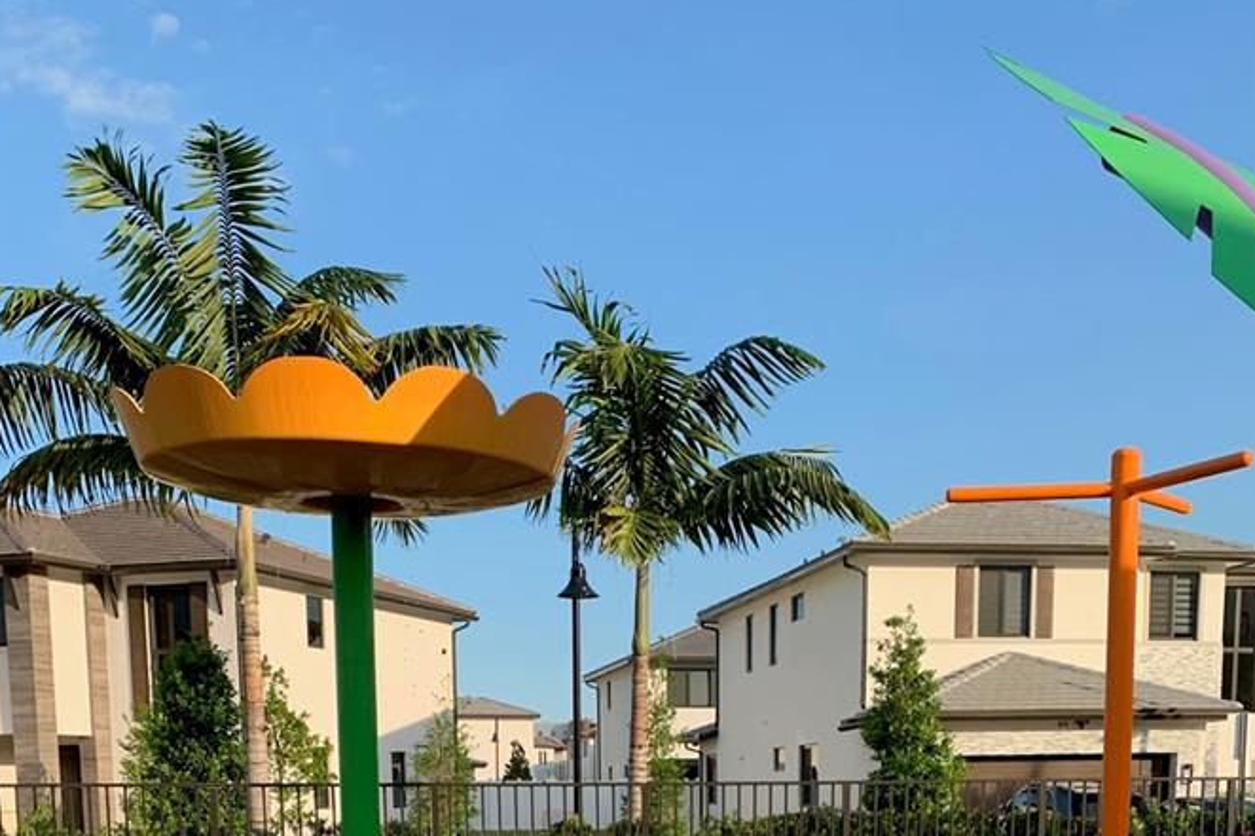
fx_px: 1708
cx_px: 620
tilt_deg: -6.1
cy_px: 1063
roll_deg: +1.4
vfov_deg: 24.3
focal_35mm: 49
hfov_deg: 40.4
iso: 25
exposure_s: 1/894
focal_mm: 4.25
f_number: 1.8
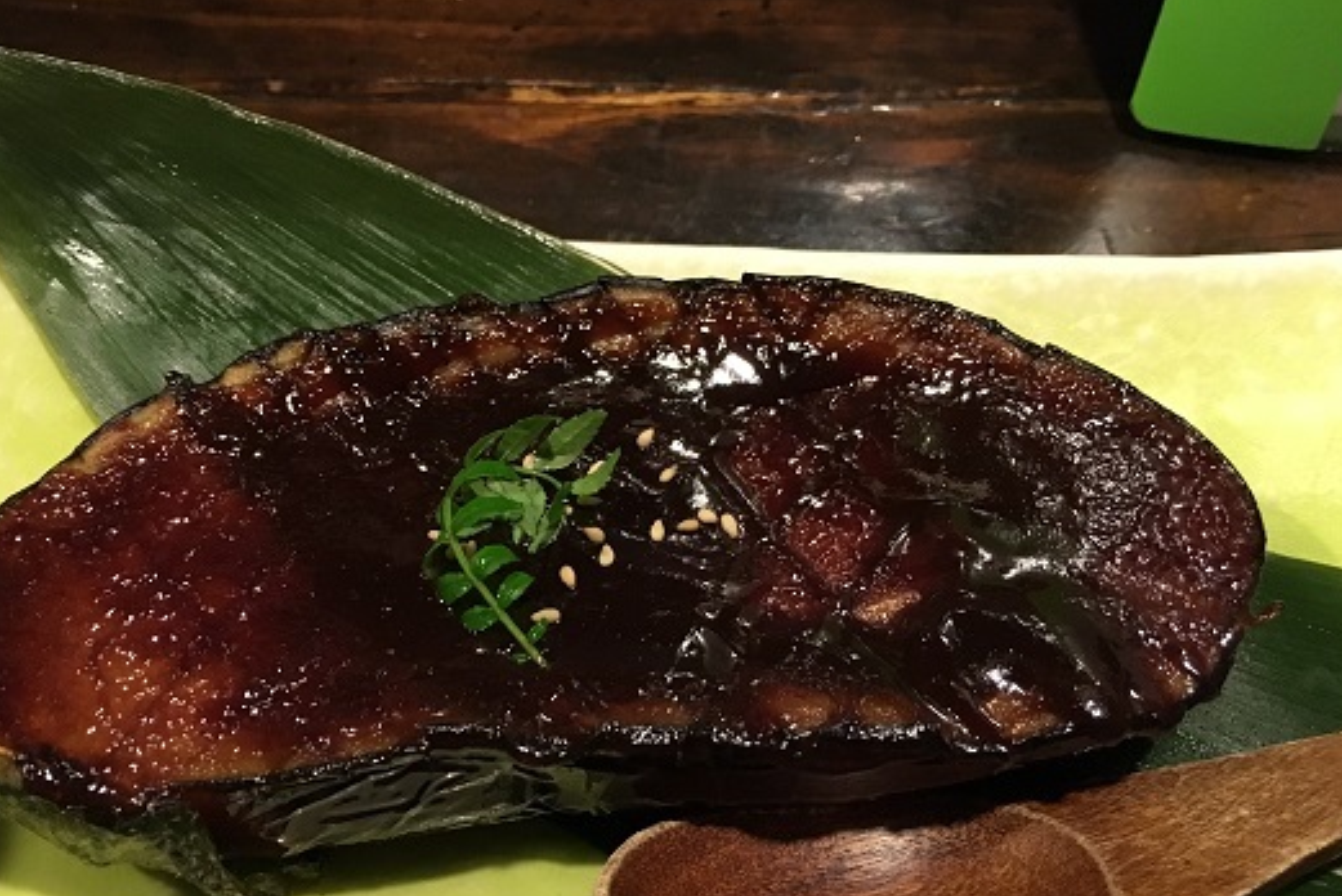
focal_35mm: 35
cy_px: 569
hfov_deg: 54.2
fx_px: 1305
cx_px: 578
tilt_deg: -60.0
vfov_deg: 37.6
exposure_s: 1/15
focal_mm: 4.15
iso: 250
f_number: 2.2
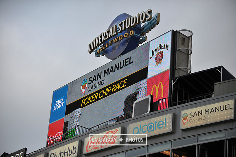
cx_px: 118
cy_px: 78
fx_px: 688
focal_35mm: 105
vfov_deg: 13.0
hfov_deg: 19.5
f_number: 2.8
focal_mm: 105
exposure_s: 1/1000
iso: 400
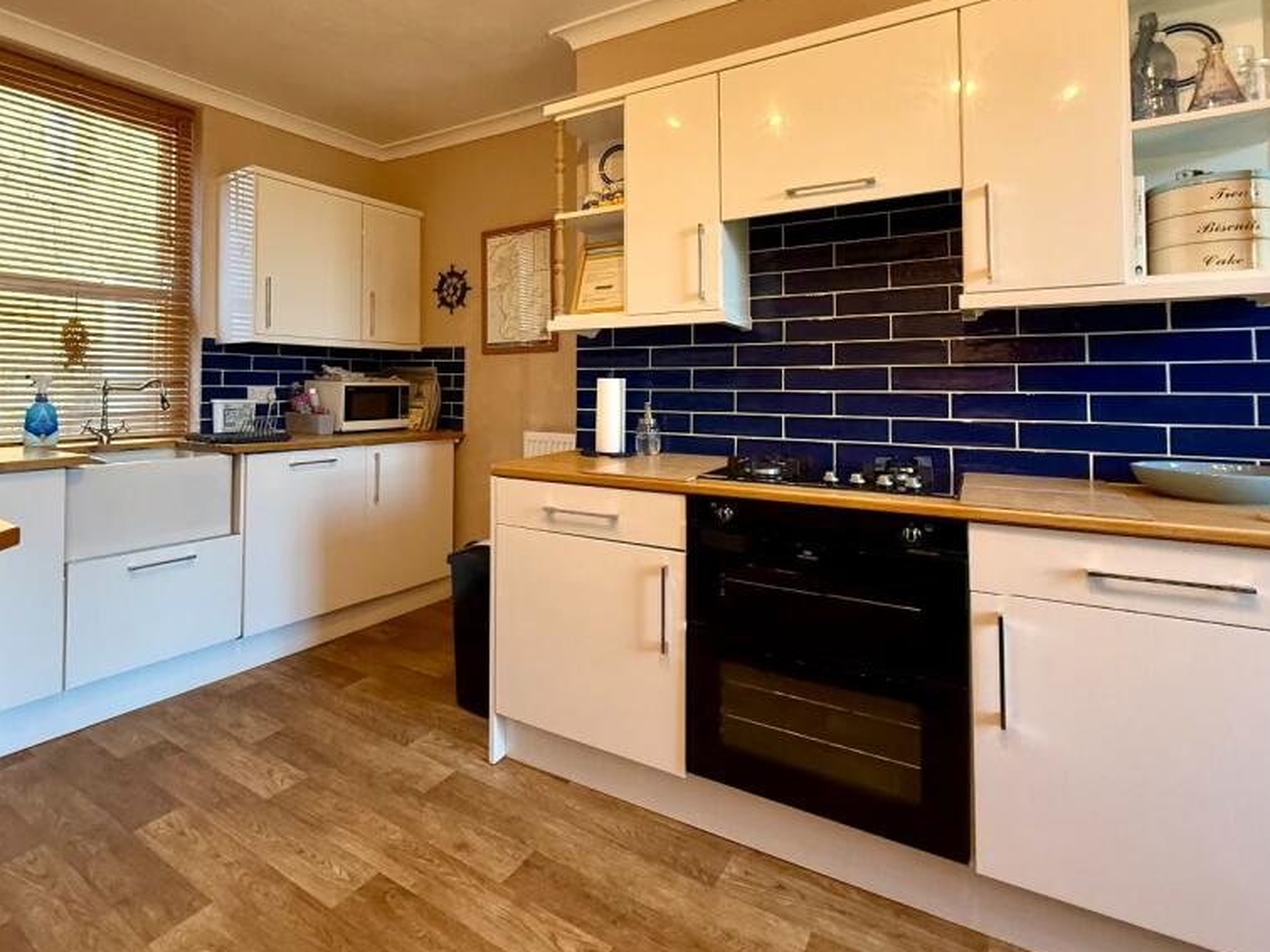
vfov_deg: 67.8
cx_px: 510
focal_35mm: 19
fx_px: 697
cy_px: 367
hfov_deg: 83.7
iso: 320
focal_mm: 2.22
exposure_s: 1/96
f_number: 2.2
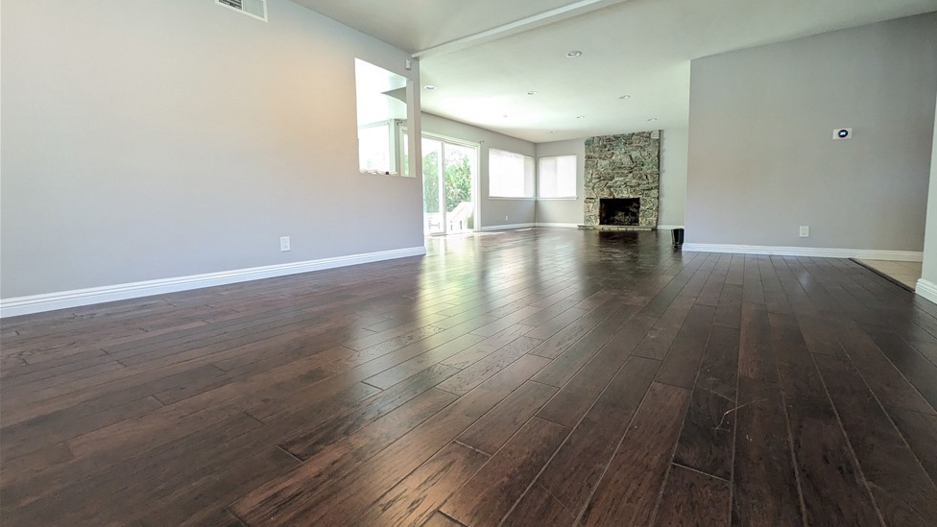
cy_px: 235
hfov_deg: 99.3
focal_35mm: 16
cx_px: 490
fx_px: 398
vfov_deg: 66.9
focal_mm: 1.83
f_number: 2.2
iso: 261
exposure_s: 1/40
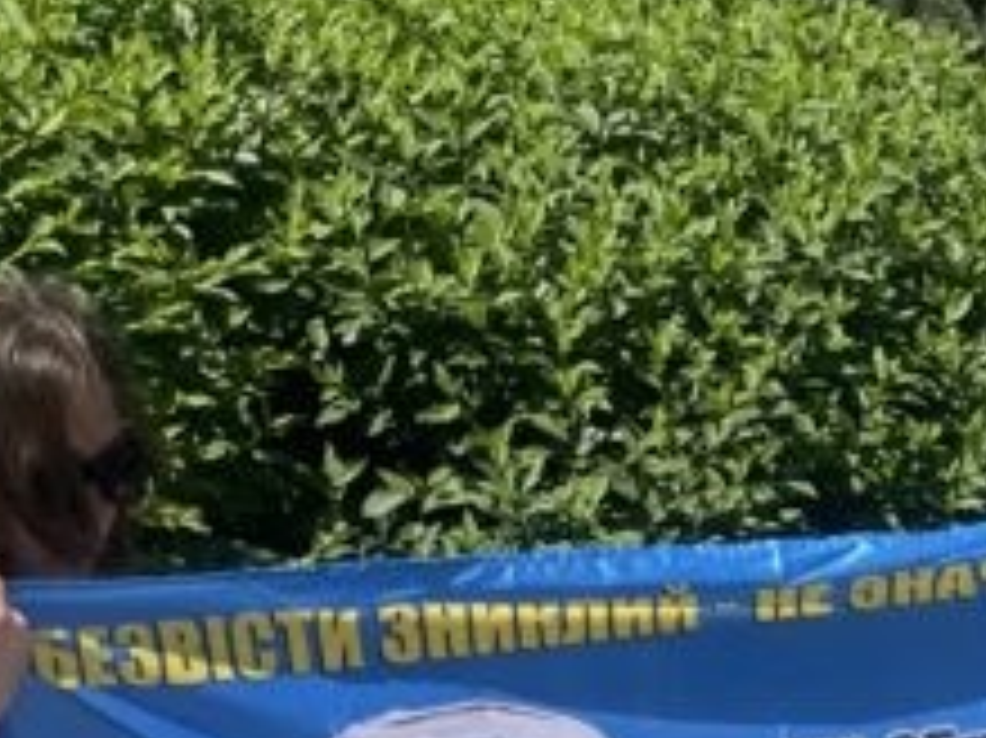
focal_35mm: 243
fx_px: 6918
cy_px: 765
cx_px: 2022
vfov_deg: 6.1
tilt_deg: -2.7
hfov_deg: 7.8
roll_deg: -0.2
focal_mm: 6
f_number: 2
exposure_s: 1/1996
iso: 32
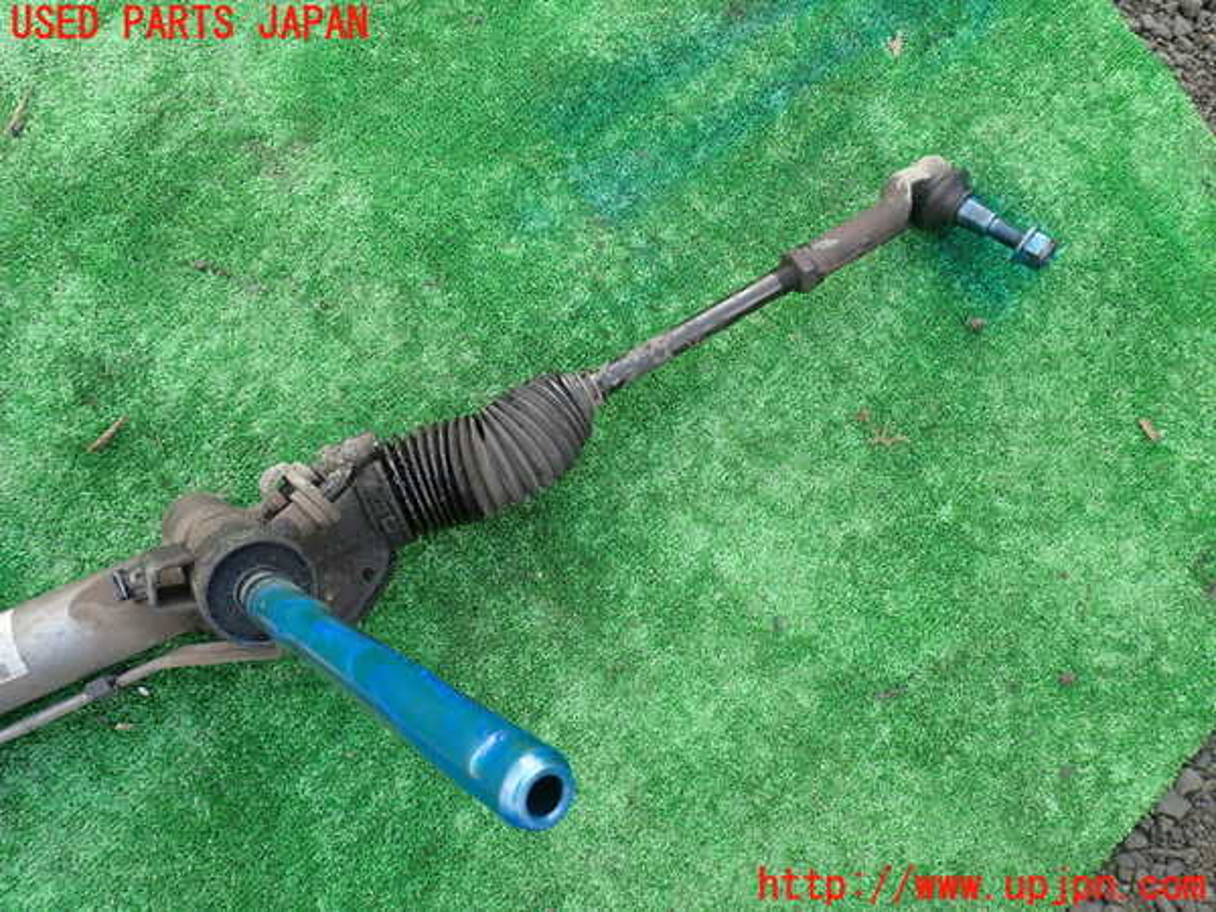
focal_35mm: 25
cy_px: 456
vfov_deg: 54.9
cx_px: 608
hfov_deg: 69.4
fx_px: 878
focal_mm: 4.5
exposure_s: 1/100
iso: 100
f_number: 2.8
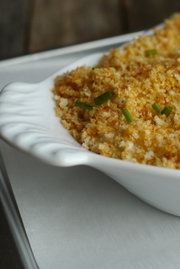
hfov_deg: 14.5
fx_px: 697
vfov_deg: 21.9
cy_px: 125
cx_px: 164
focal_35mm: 93
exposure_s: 1/320
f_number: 2.5
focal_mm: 25
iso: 100
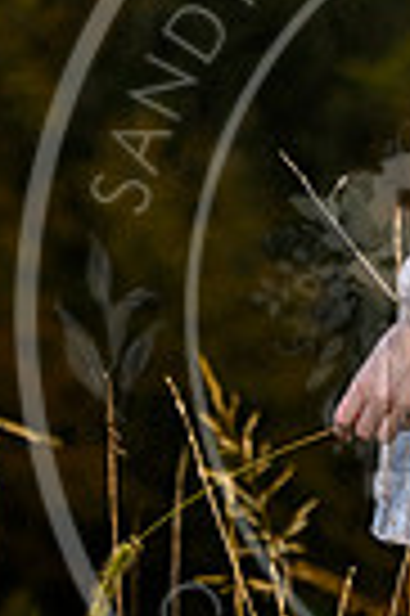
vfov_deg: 9.0
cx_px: 649
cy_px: 315
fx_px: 3939
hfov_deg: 5.9
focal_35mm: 230
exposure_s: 1/160
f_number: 2.8
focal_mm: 70
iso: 1250
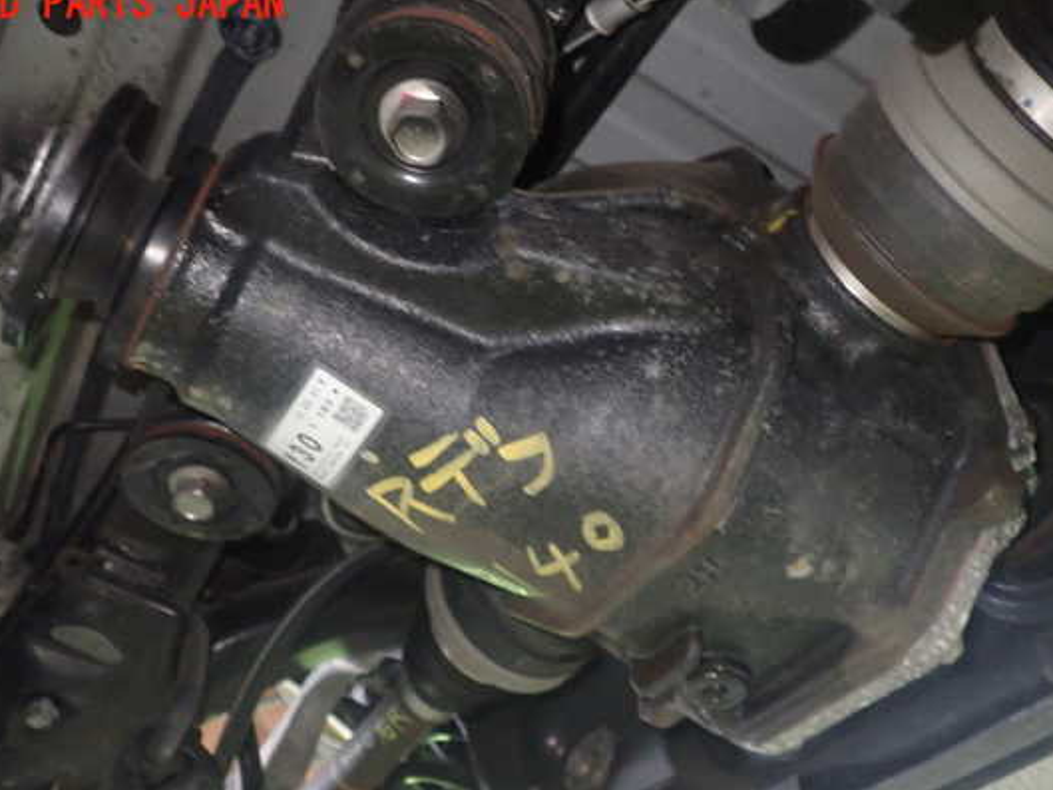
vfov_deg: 41.8
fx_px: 1034
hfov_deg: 53.9
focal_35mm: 34
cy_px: 428
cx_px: 520
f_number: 2.3
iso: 800
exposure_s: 1/25
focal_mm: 5.4
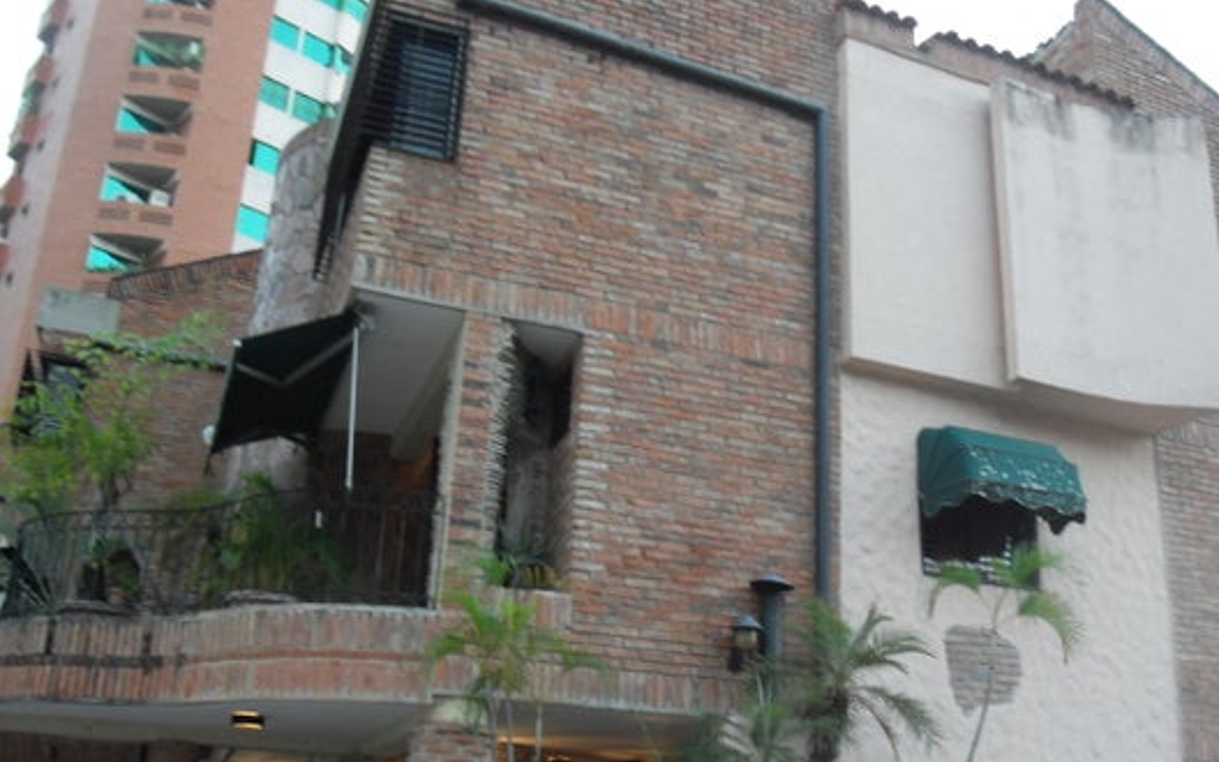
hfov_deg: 53.7
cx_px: 720
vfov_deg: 35.2
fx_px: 1196
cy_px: 457
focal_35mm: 36
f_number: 2.8
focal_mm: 6
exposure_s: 1/45
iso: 160
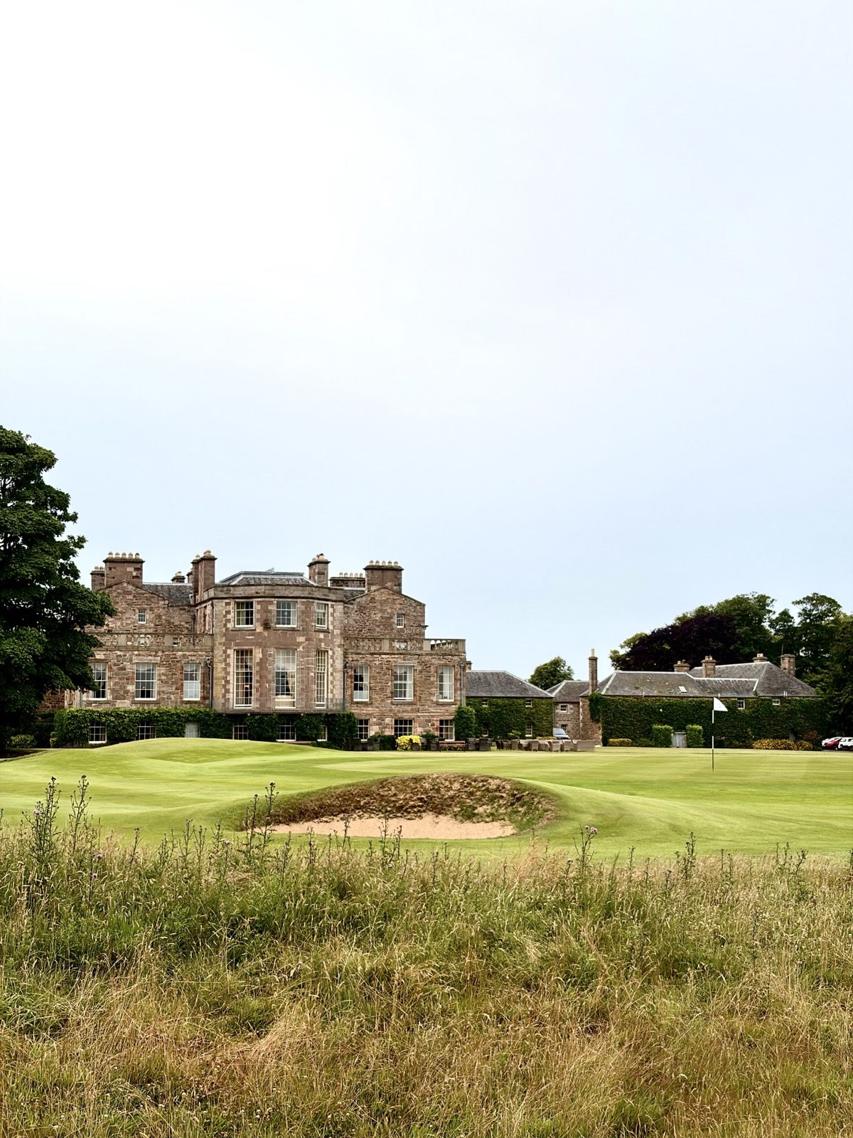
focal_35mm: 52
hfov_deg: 28.0
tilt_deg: +6.7
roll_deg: -0.8
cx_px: 426
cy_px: 569
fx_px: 1708
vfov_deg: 36.8
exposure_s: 1/3636
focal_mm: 5.96
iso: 32
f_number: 1.6
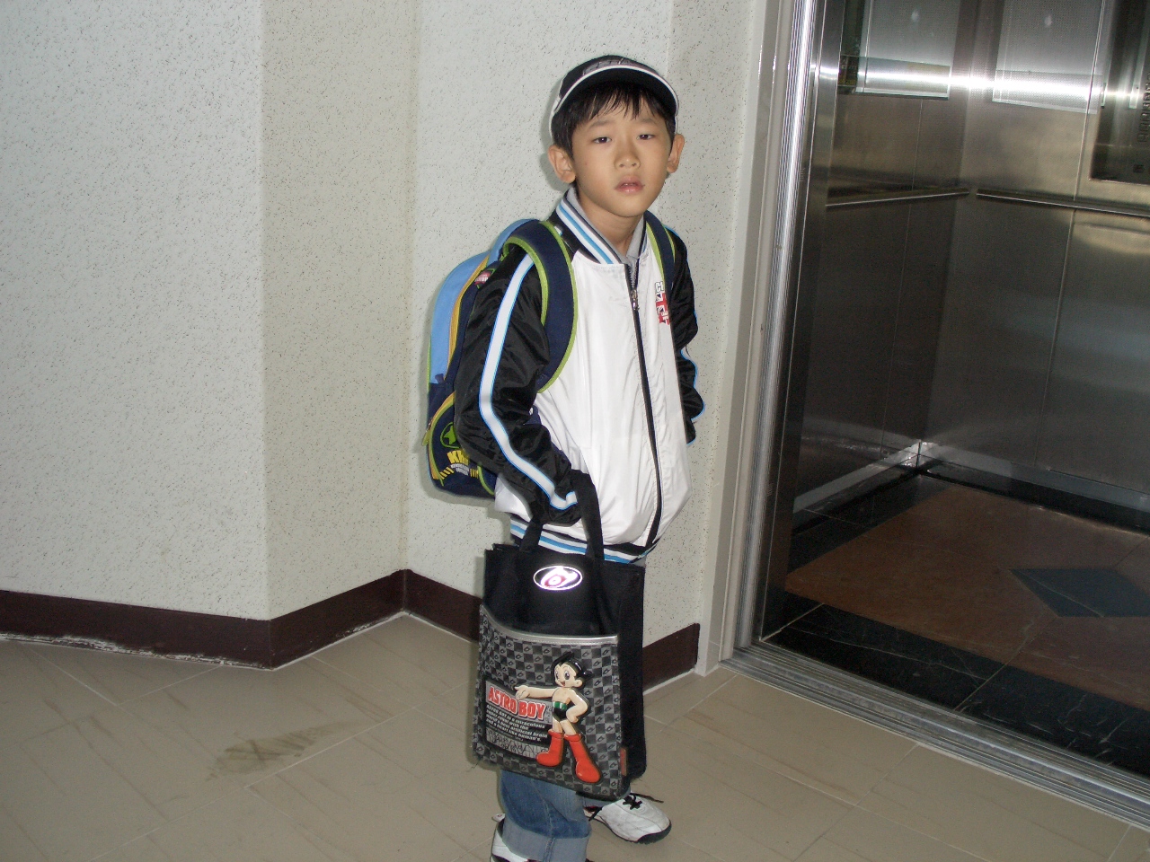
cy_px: 431
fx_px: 1196
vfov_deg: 39.7
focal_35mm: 36
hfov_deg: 51.4
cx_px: 575
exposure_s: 1/60
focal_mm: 7.8
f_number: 2.9
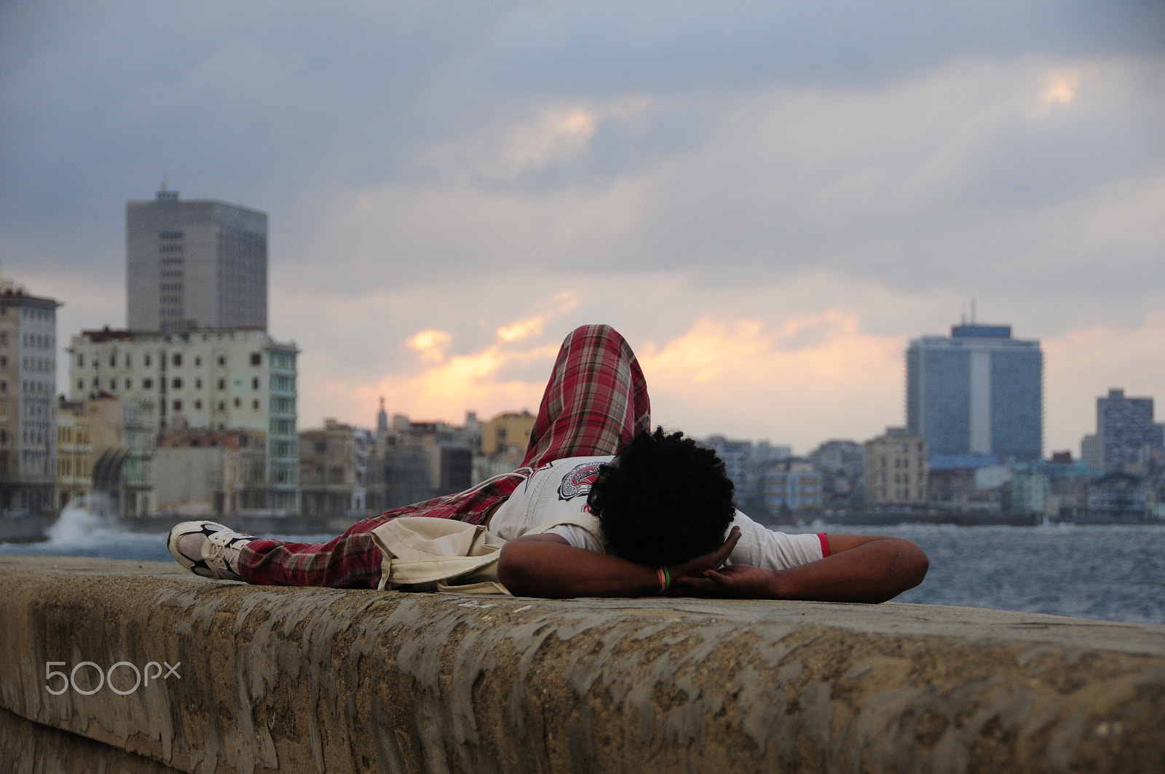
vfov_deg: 13.0
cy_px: 387
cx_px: 582
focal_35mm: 105
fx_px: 3394
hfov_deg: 19.5
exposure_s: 1/250
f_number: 5
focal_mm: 70
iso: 400
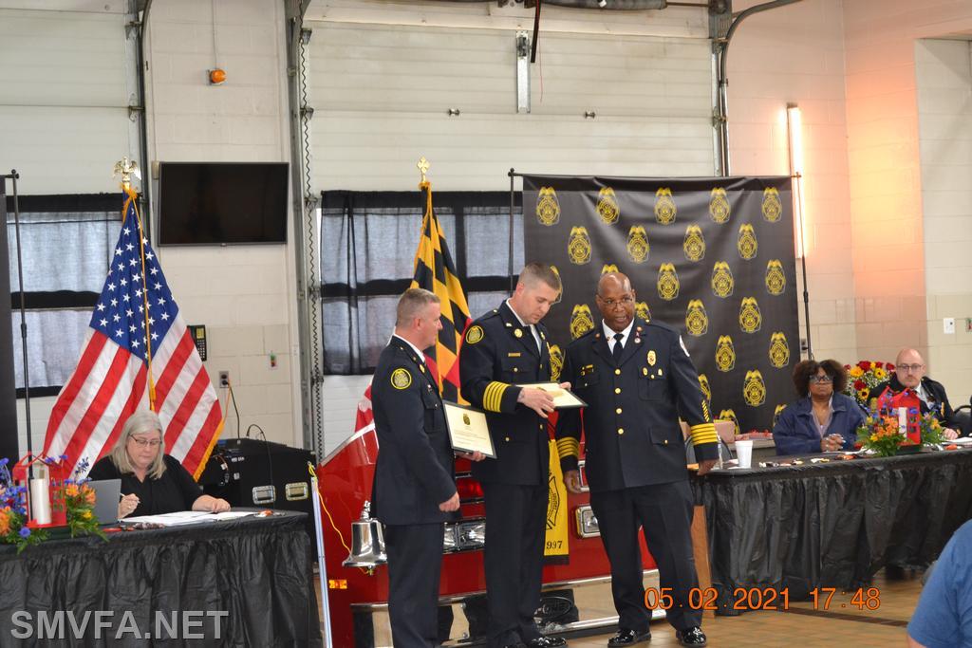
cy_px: 324
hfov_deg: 26.0
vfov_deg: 17.5
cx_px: 486
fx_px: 2106
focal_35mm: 78
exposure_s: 1/60
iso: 1400
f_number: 5.6
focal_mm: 52
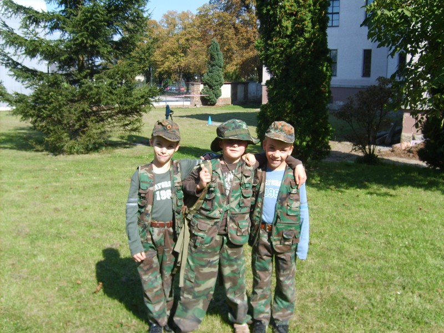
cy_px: 166
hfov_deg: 52.6
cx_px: 222
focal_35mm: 35
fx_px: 449
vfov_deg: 40.7
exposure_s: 1/750
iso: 50
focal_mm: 5.8
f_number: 2.8
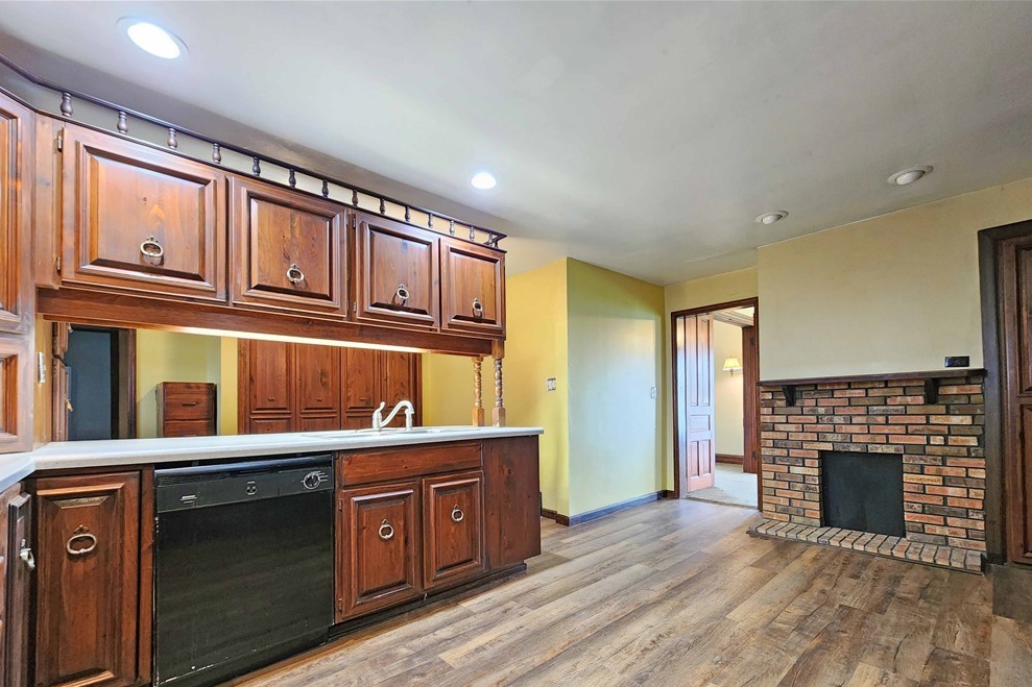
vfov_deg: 80.6
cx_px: 532
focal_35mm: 14
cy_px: 399
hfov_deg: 104.2
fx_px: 401
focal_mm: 2.2
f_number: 2.2
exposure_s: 1/30
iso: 500
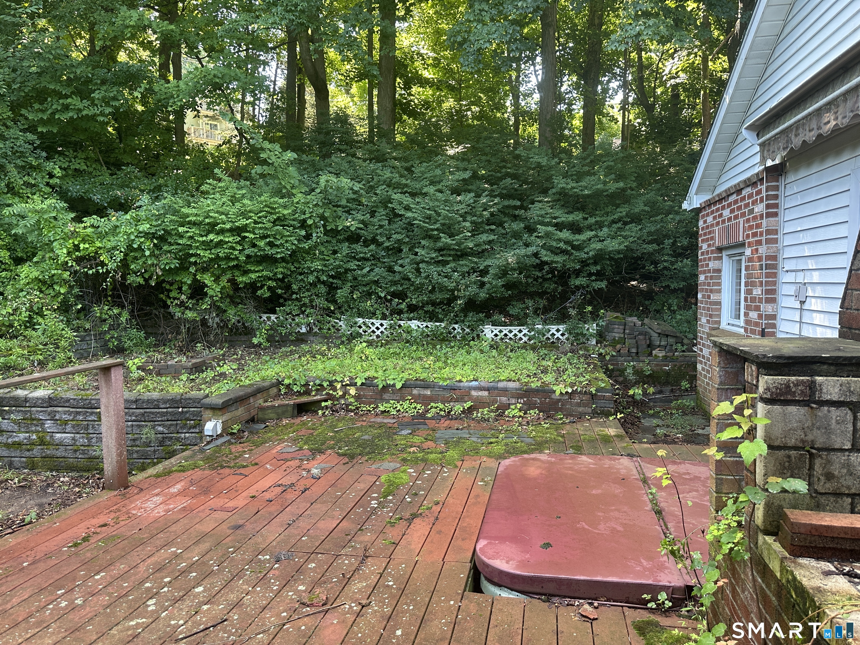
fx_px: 596
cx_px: 430
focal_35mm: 24
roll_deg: -0.1
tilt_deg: -3.2
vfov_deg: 56.8
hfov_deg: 71.6
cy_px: 322
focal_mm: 6.86
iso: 125
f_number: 1.78
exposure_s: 1/121
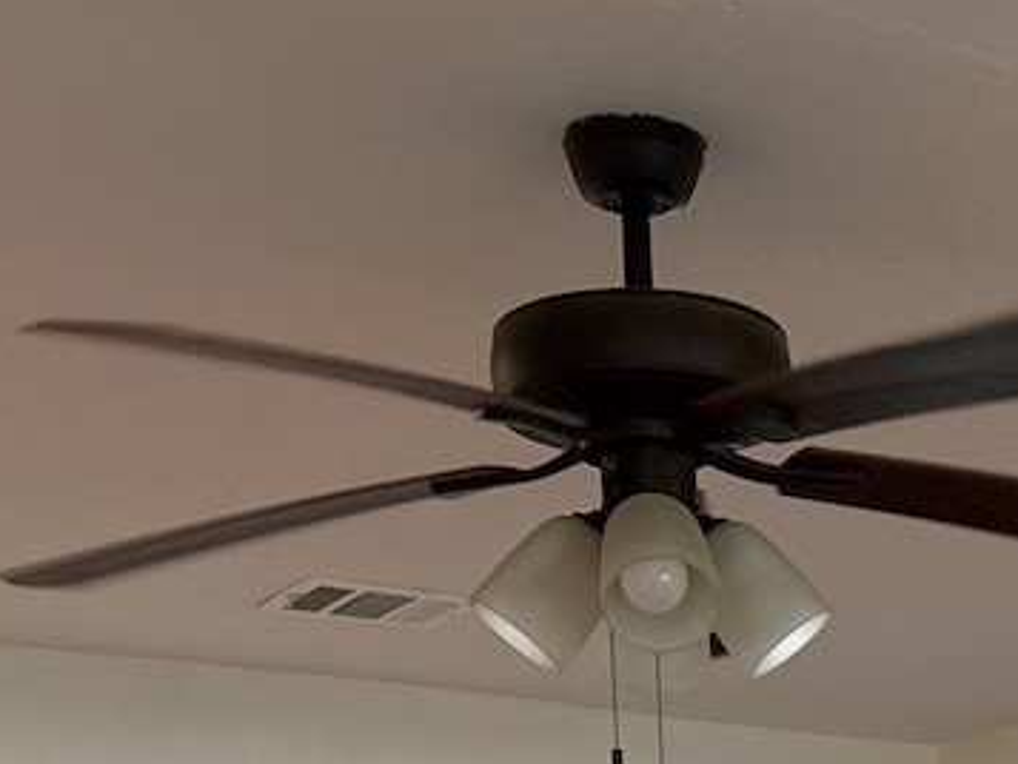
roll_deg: +1.8
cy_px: 1203
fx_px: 2530
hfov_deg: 21.6
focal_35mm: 86
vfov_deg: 15.6
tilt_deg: +0.0
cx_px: 1109
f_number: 1.78
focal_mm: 6.76
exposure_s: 1/120
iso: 250
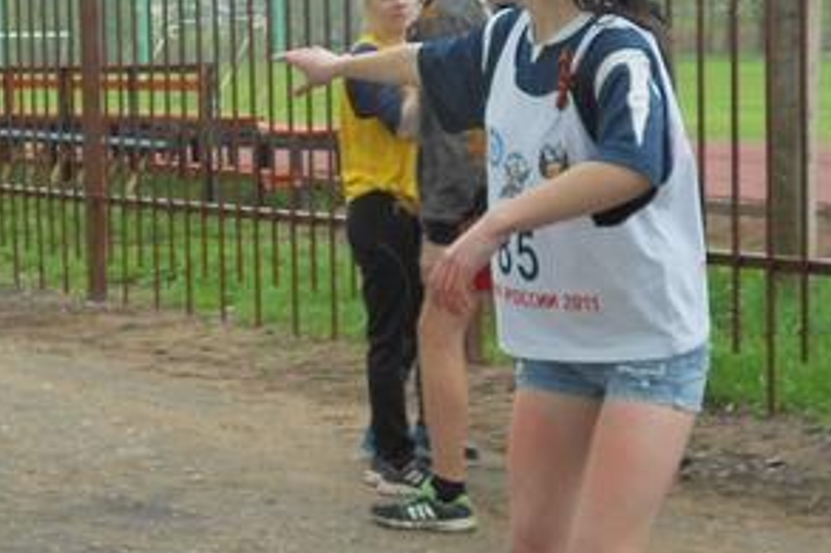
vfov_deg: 16.2
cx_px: 332
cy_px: 244
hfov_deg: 24.2
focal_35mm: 84
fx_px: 1938
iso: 80
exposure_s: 1/100
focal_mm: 6.7
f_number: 3.9
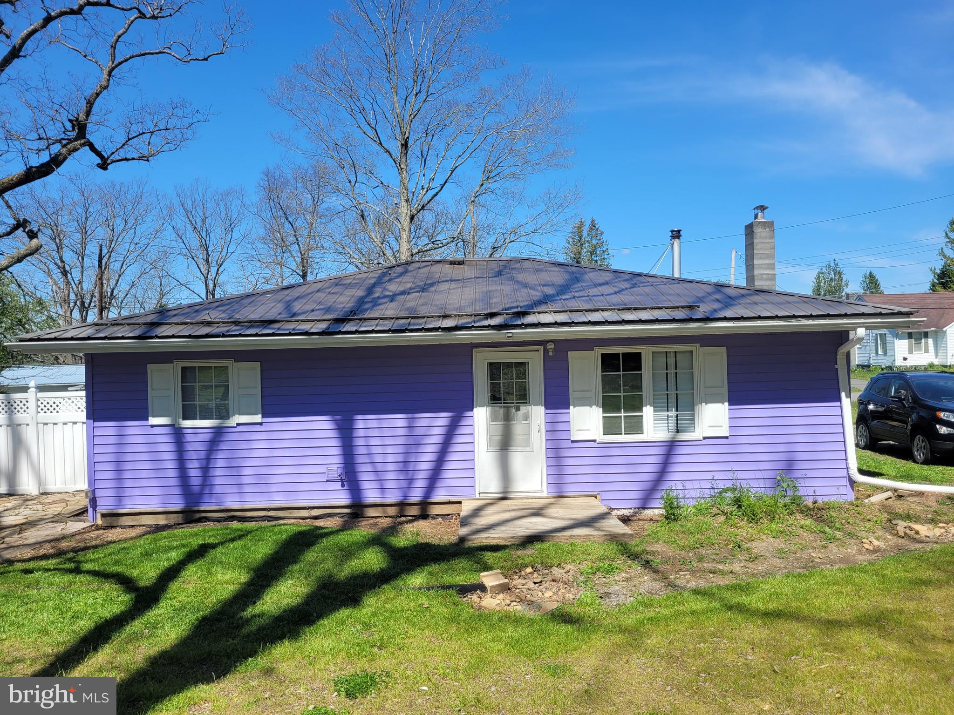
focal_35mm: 26
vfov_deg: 53.1
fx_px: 717
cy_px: 358
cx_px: 477
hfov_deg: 67.3
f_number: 1.8
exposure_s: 1/1765
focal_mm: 5.4
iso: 40
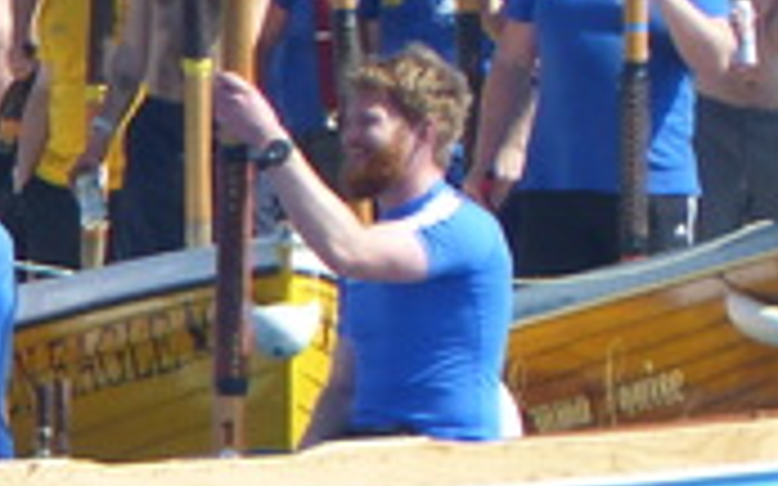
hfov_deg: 0.8
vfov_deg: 0.5
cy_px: -72
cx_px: -463
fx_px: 54644
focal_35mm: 2578
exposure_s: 1/640
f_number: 4
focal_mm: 105.1
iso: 100
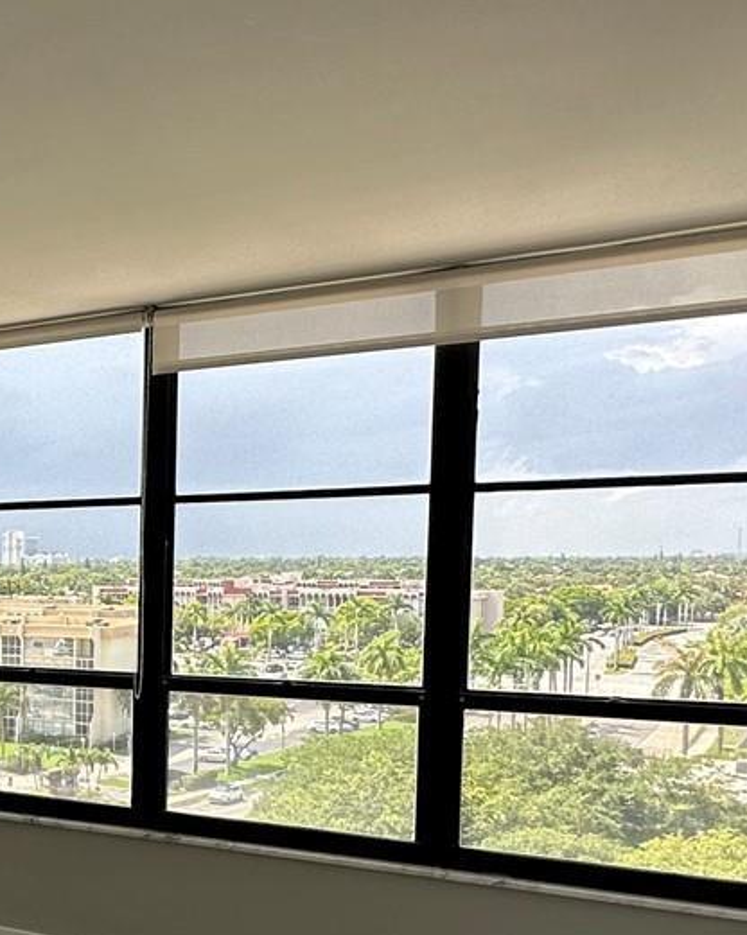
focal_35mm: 42
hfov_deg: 28.9
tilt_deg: -4.3
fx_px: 1162
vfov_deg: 43.1
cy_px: 646
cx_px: -230
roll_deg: +0.5
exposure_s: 1/360
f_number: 2.2
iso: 40
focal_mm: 2.22
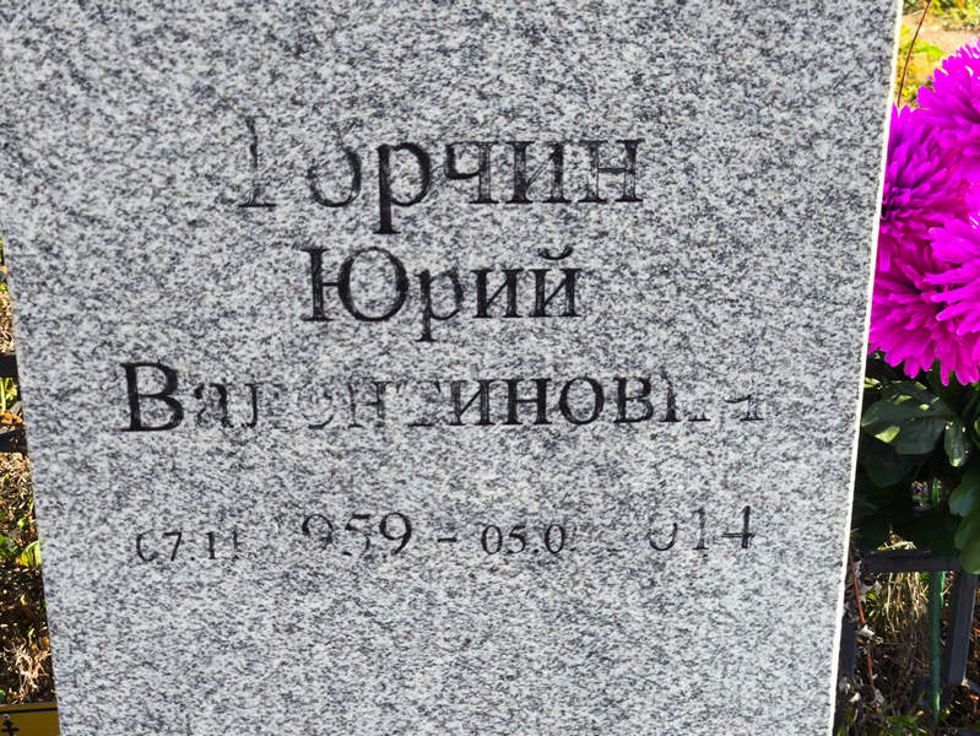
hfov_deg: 38.2
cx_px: 490
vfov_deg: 29.1
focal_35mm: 50
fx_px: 1416
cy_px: 368
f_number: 1.7
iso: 50
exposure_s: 1/253
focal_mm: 4.71
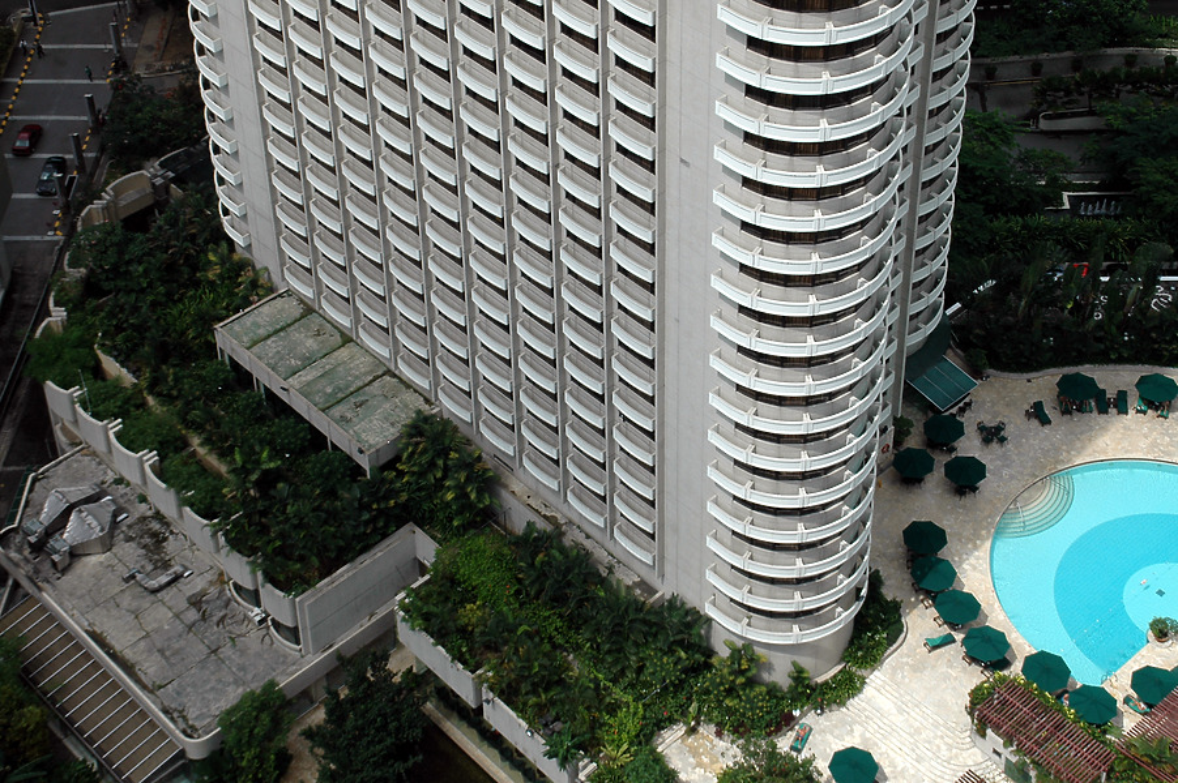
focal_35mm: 72
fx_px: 2354
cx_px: 589
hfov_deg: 28.1
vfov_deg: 18.9
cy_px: 392
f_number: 10
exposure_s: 1/400
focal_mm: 48
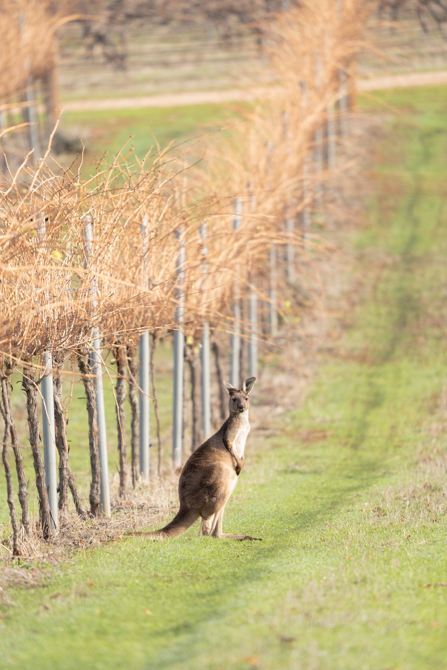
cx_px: 224
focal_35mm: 600
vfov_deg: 3.4
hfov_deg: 2.3
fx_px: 11174
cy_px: 335
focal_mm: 600
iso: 640
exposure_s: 1/800
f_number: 6.3
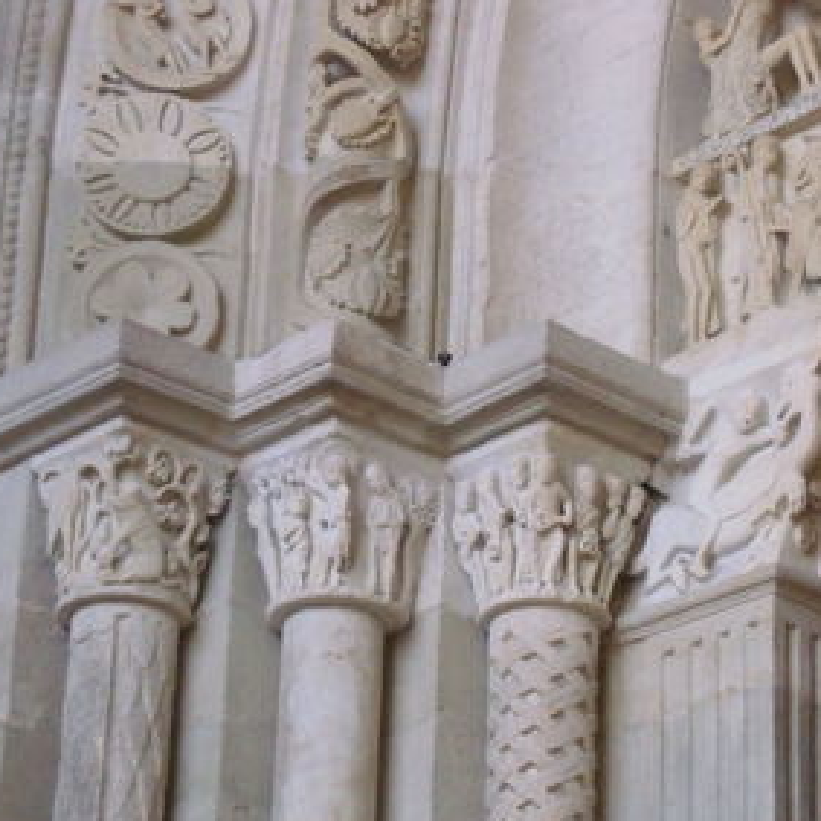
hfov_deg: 12.5
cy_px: 406
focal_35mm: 140
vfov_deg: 12.5
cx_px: 444
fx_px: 3757
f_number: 5.9
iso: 400
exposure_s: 1/100
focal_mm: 18.6
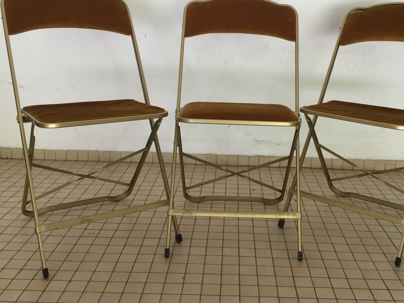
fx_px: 467
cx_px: 240
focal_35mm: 40
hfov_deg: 46.6
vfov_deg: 35.8
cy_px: 118
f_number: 2.4
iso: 32
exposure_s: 1/33
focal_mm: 3.3
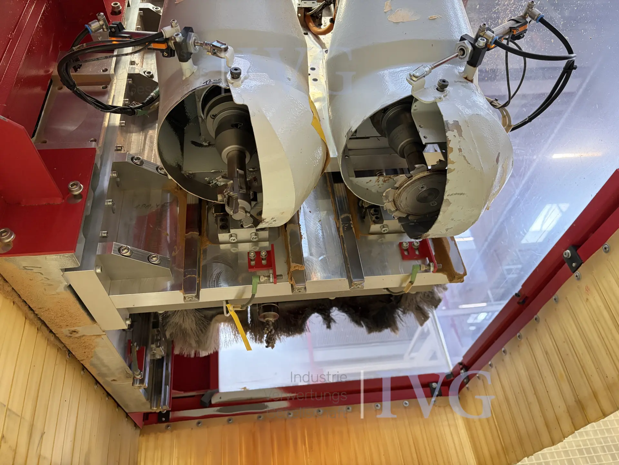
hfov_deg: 67.3
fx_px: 465
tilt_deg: +35.7
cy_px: 232
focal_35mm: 26
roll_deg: +8.3
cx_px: 310
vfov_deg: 53.1
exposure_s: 1/60
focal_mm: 5.96
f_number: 1.6
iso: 400
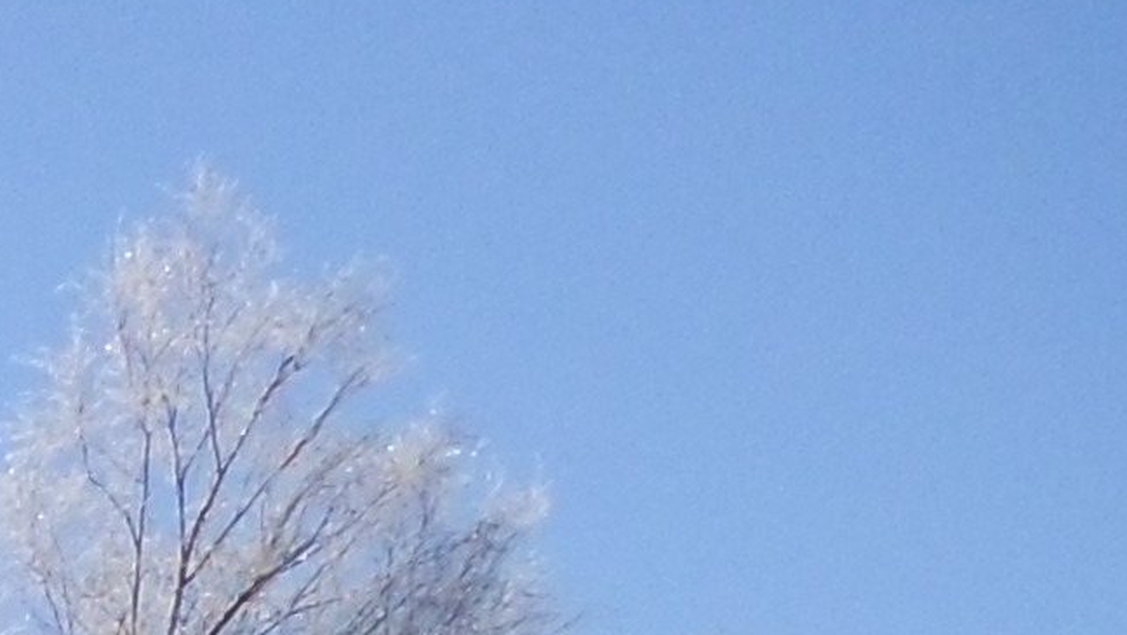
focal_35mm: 225
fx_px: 6726
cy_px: 2326
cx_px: -2127
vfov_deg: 5.0
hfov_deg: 8.3
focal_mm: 5.6
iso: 80
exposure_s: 1/789
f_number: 3.3
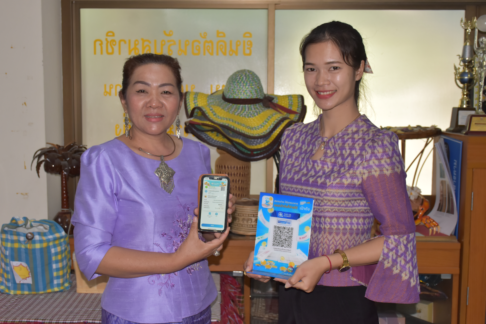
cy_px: 162
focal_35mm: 48
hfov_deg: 41.1
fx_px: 648
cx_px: 243
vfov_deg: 28.1
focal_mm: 32
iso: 800
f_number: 5.6
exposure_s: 1/125
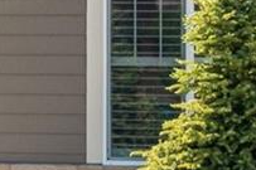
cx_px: -387
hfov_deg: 8.0
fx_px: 1677
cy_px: 37
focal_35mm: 236
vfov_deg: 5.8
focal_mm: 30
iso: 400
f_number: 8
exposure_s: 1/640
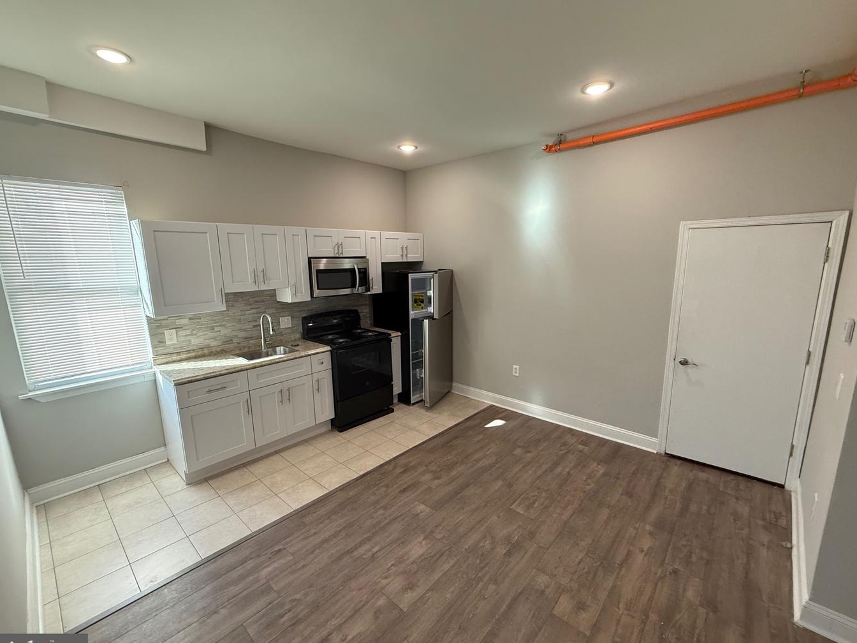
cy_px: 326
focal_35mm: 15
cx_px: 435
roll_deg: +0.2
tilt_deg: -9.8
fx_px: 371
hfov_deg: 98.2
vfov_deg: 81.7
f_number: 2.2
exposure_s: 1/120
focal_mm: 2.22
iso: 320
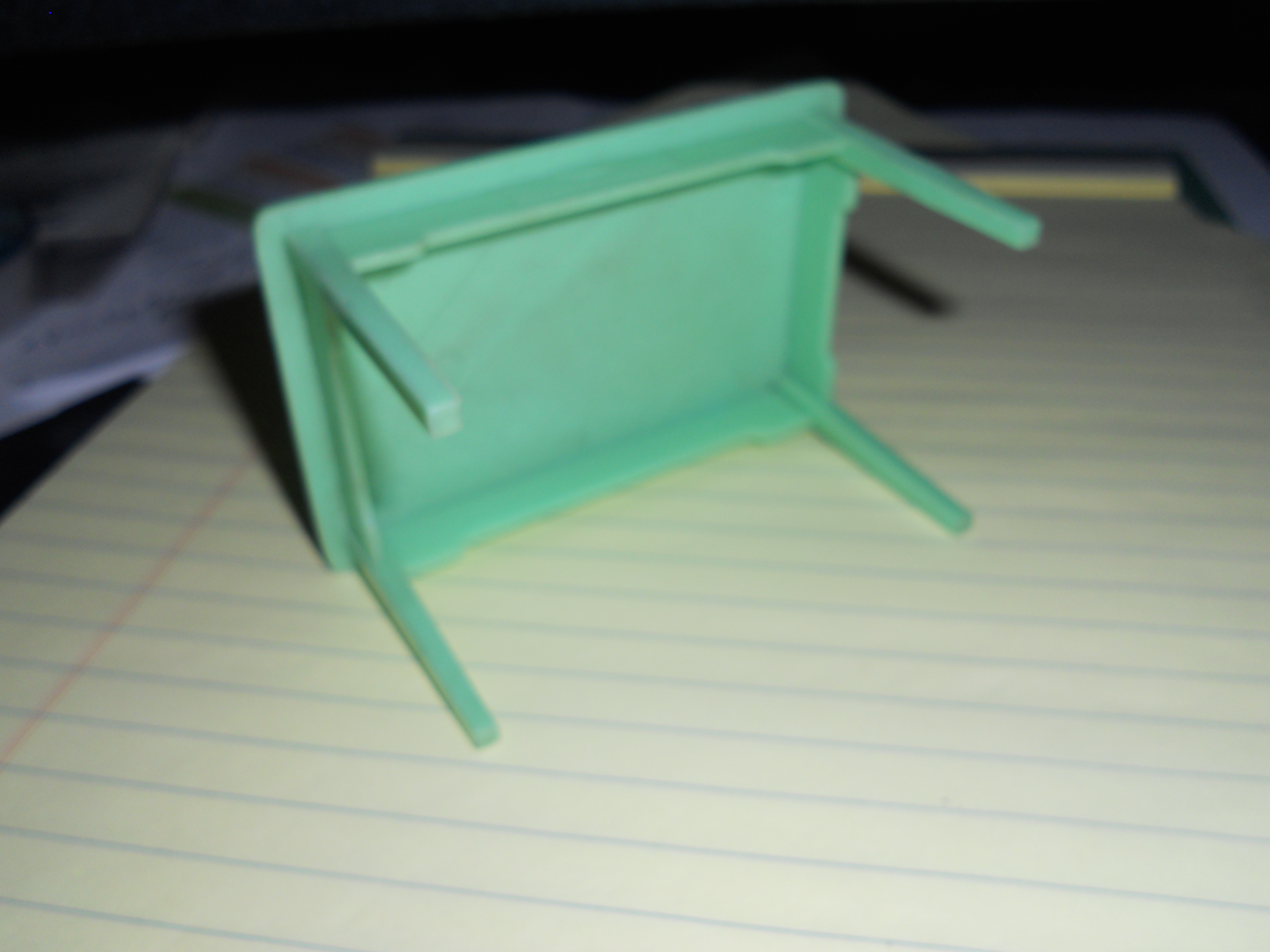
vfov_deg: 44.2
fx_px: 1174
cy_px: 476
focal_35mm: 32
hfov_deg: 56.8
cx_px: 635
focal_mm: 5.8
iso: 80
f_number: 8.8
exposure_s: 1/25
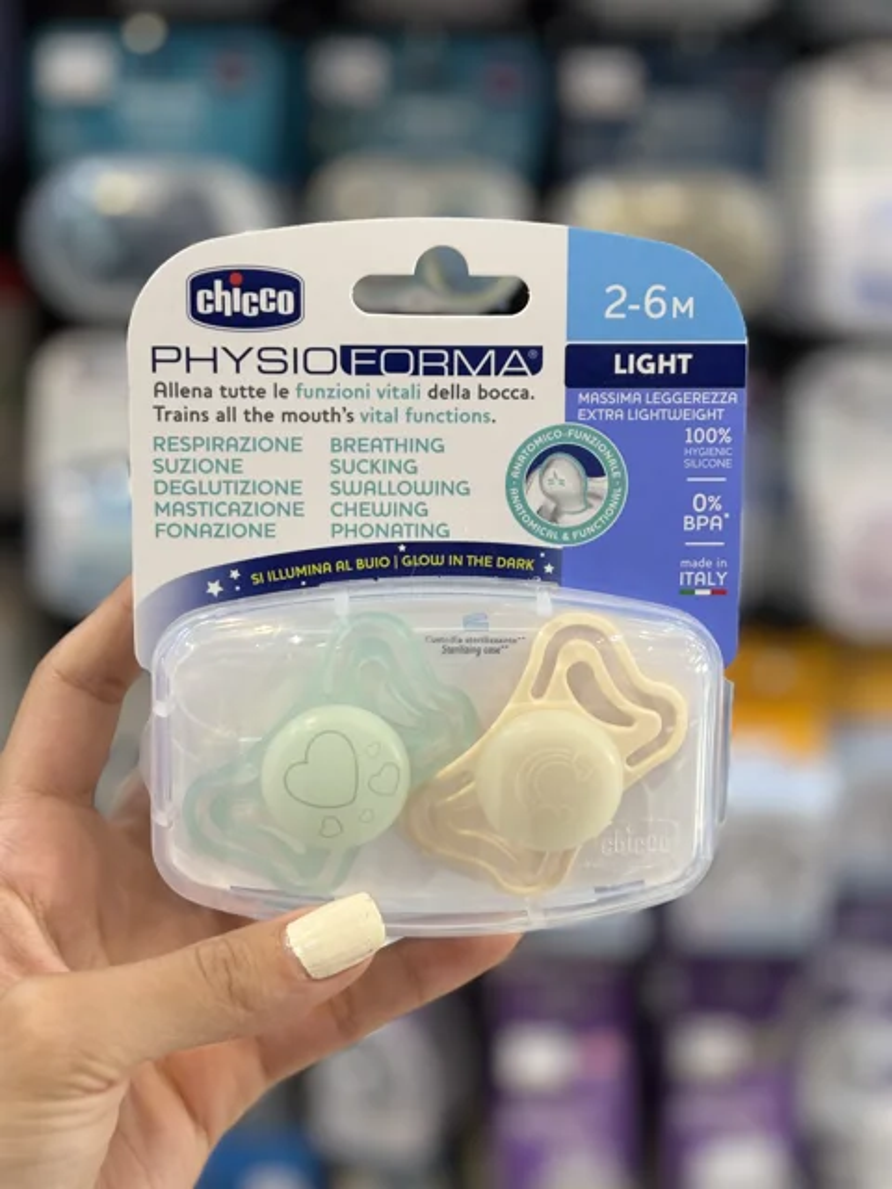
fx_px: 1787
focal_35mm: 52
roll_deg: -1.9
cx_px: 446
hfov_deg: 28.0
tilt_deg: -16.3
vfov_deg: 36.8
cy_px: 594
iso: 80
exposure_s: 1/100
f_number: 1.6
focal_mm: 5.96
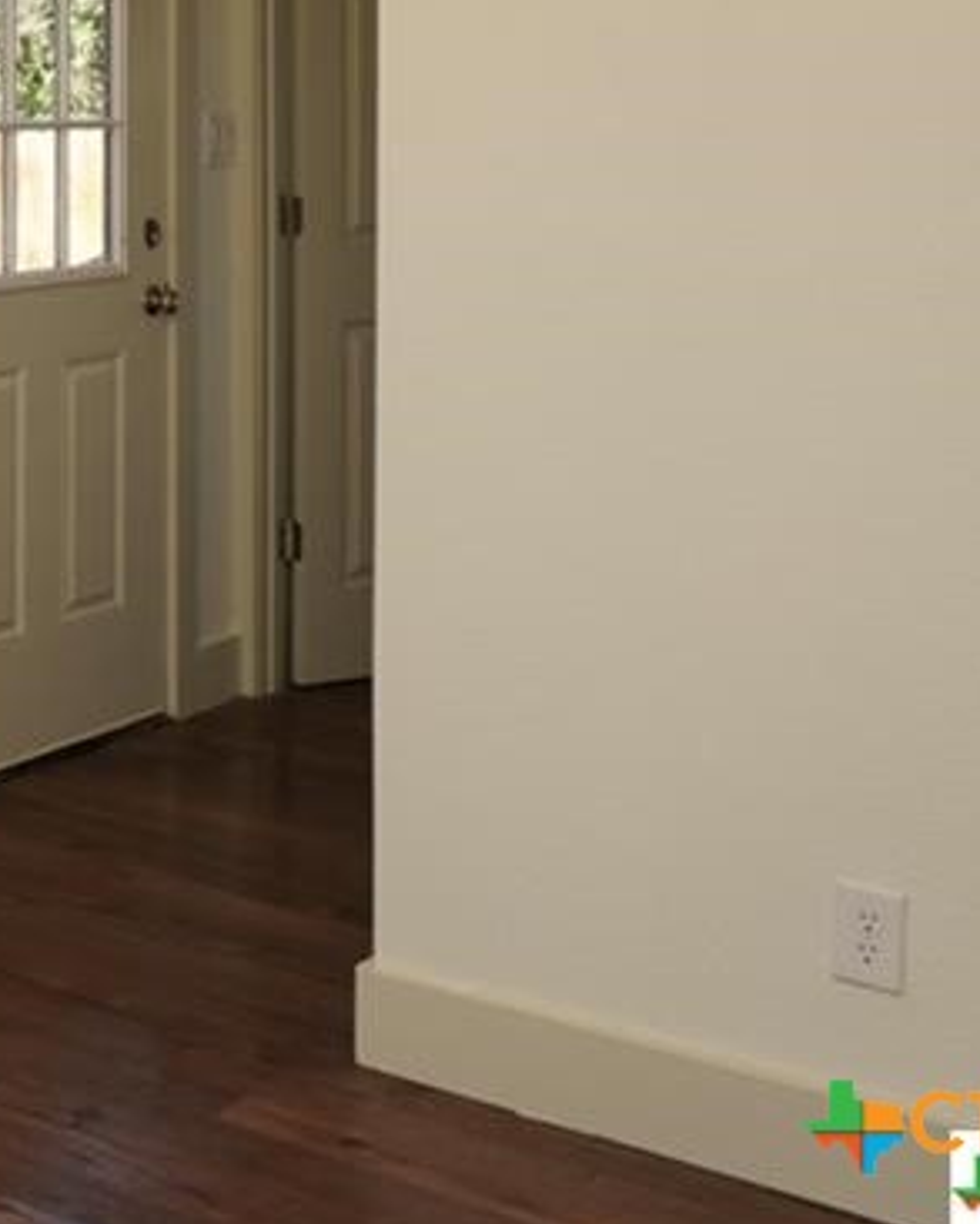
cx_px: -421
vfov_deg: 28.7
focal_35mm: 63
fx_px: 2283
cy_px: 105
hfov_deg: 21.1
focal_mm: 16
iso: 100
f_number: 4
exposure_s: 1/60
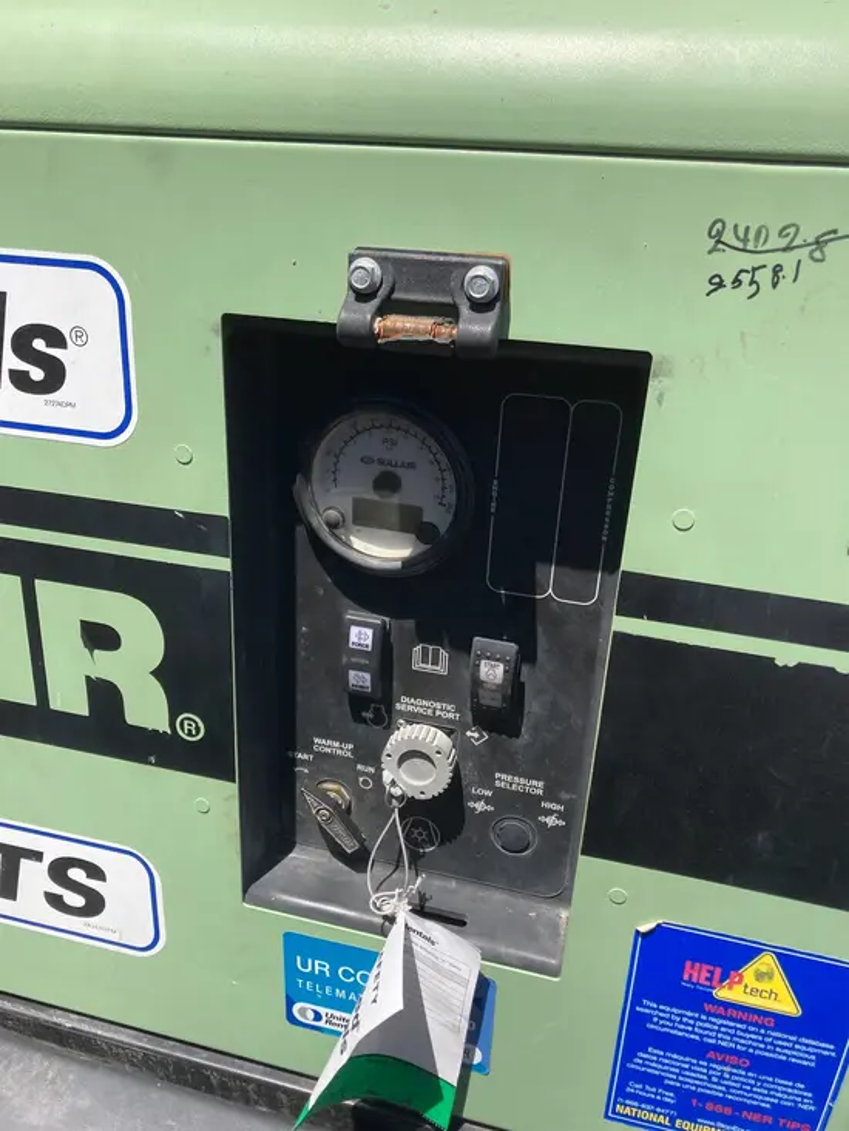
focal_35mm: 28
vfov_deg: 63.4
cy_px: 566
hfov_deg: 49.8
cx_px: 424
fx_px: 915
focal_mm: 3.99
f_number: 1.8
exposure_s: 1/1350
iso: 20
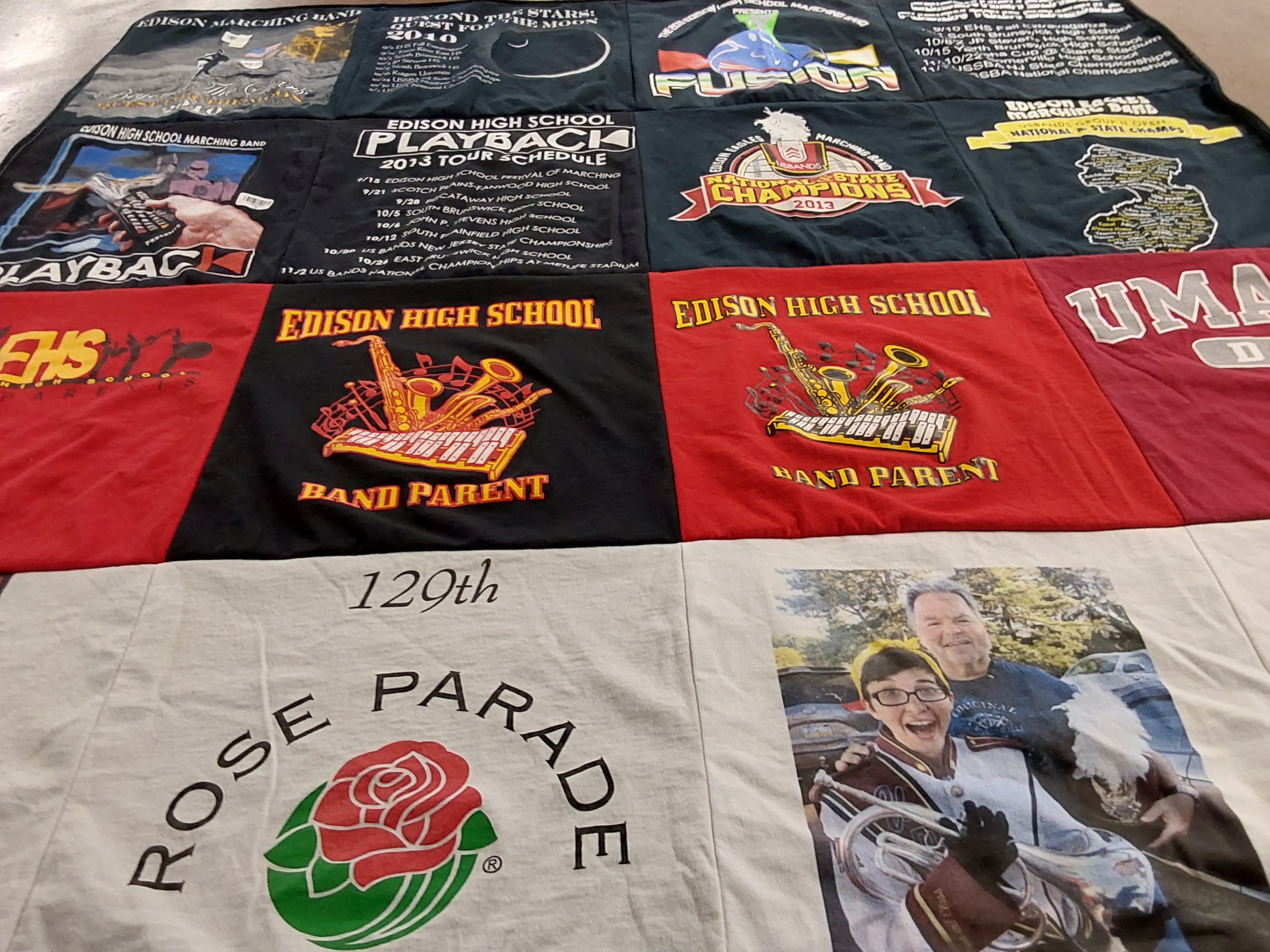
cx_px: 635
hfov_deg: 63.4
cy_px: 476
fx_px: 1027
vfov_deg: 49.7
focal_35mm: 28
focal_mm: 2.91
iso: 100
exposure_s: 1/50
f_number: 1.9
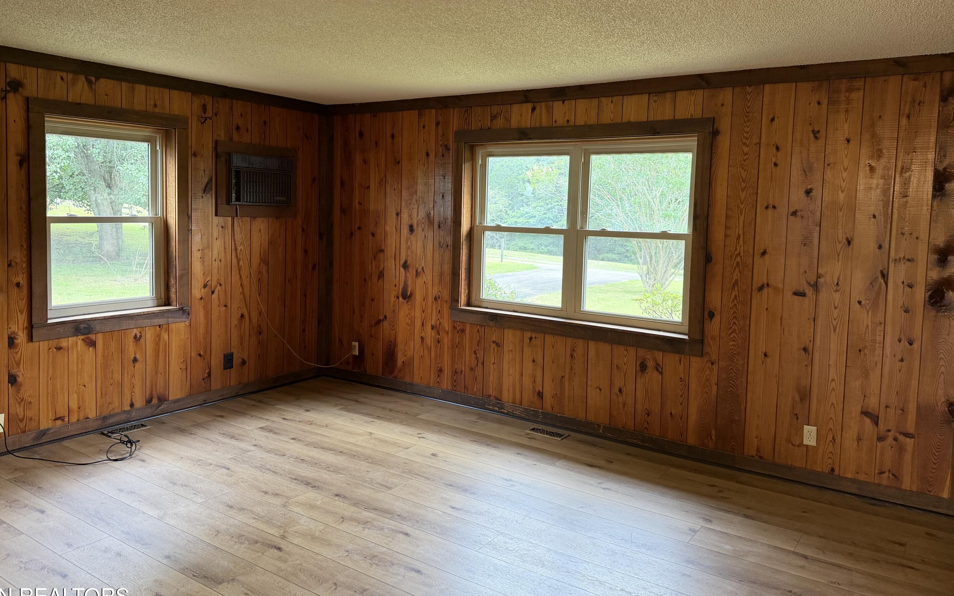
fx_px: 702
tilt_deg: -3.9
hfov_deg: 68.4
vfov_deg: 45.9
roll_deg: -0.7
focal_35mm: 27
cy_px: 252
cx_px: 475
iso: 250
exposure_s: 1/60
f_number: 1.78
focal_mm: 6.76
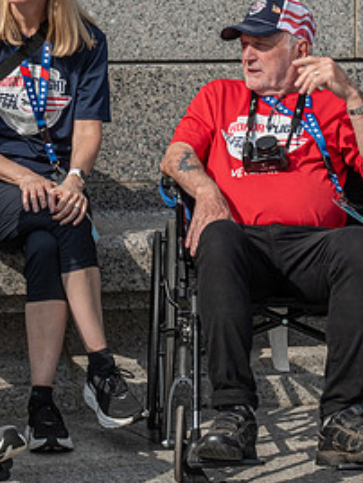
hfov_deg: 8.3
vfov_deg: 11.0
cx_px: 69
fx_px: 2501
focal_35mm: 179
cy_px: 121
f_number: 13
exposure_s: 1/160
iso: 125
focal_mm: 55
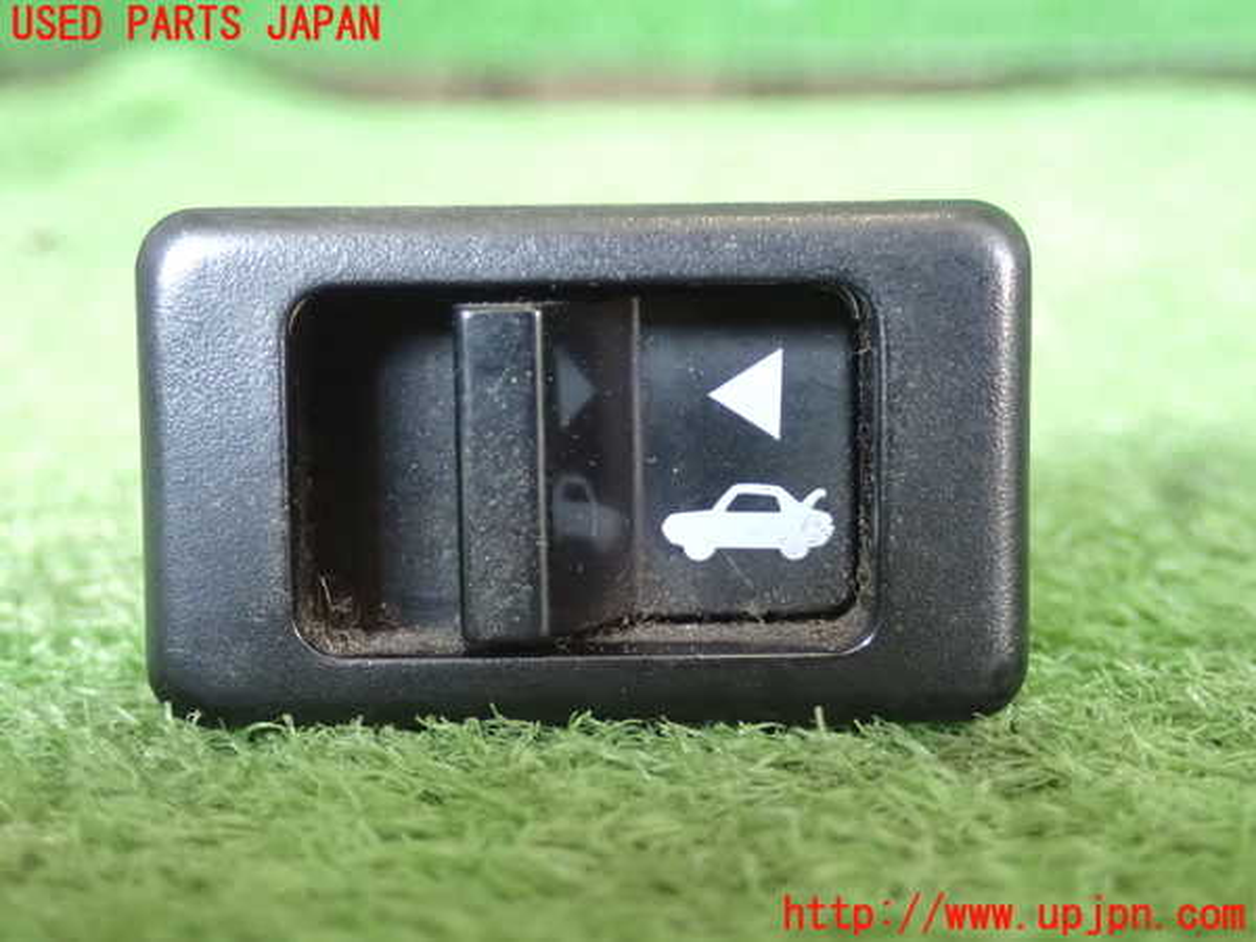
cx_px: 628
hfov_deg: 29.0
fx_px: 2431
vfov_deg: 21.9
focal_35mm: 67
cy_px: 471
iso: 1600
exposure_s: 1/60
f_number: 3.8
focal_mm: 11.88
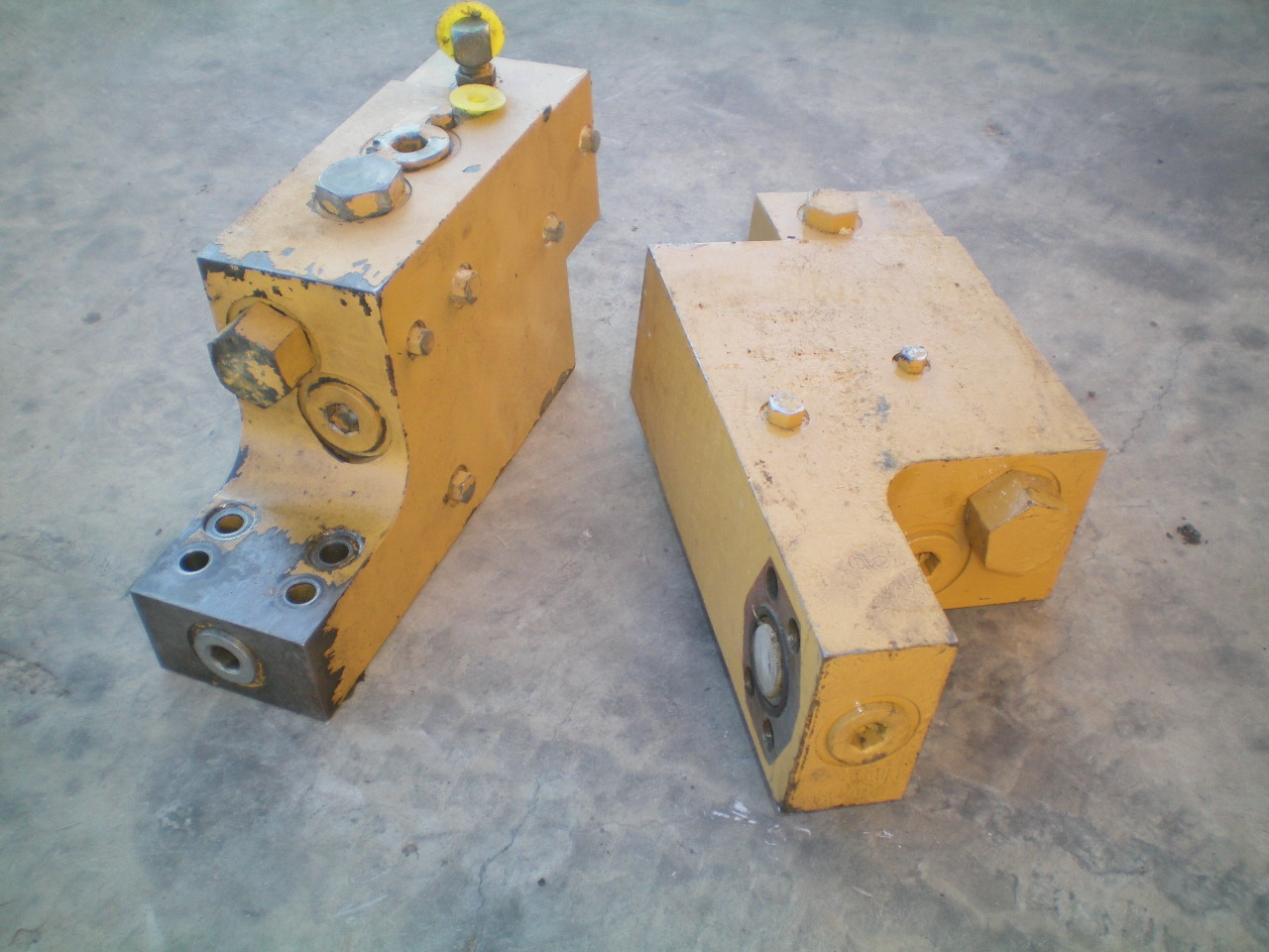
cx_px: 634
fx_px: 1393
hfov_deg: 49.0
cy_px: 476
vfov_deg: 37.7
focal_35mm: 38
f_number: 3.1
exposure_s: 1/80
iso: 64
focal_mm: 6.3
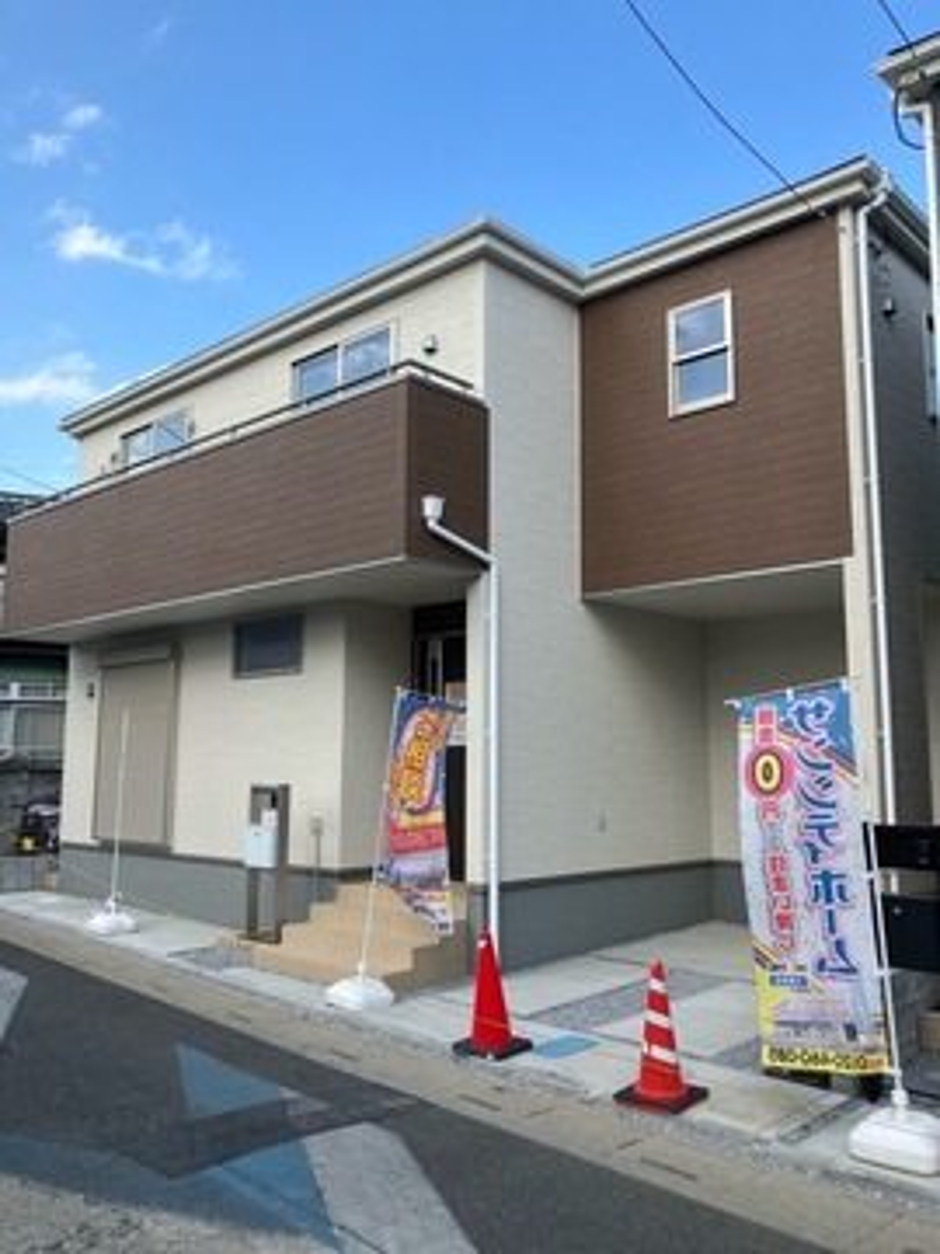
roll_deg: -1.0
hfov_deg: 49.7
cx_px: 470
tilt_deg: +8.1
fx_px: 1014
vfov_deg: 63.4
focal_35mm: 28
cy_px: 627
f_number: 1.8
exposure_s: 1/759
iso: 32
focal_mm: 3.99
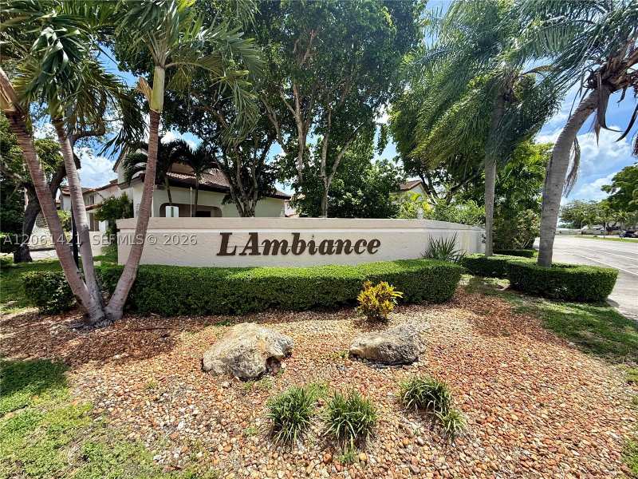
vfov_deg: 85.7
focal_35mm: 14
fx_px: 258
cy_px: 240
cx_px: 319
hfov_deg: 102.1
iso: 50
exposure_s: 1/1050
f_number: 2.2
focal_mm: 2.22
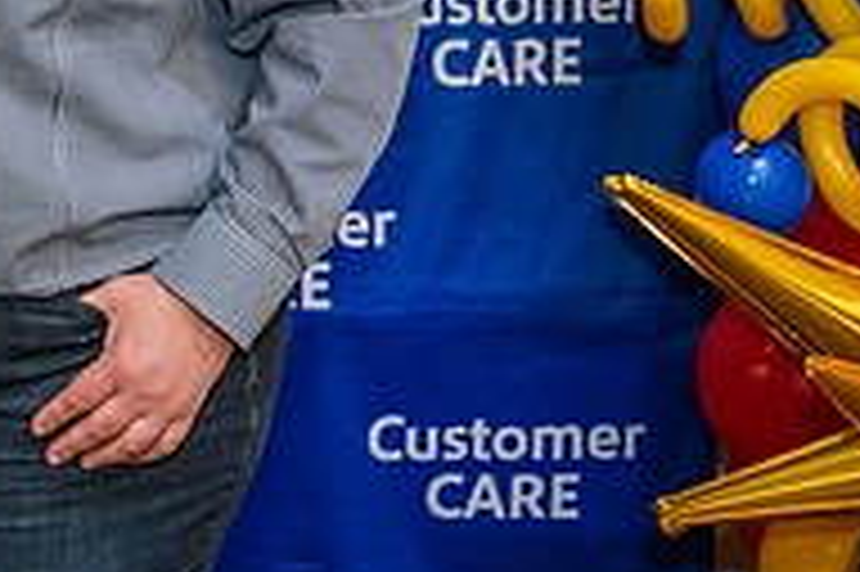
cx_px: -270
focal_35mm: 119
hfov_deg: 16.3
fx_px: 2840
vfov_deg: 11.2
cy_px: -187
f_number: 4
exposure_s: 1/160
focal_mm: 39
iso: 1250
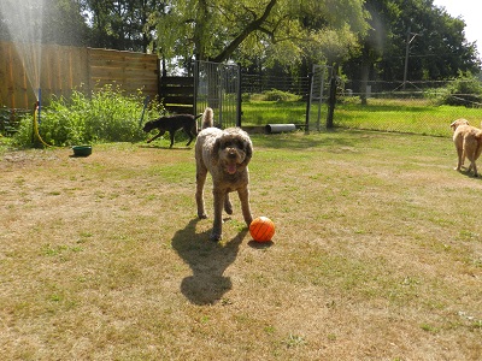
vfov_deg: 44.2
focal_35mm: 32
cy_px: 180
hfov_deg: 56.8
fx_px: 446
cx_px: 241
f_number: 3.7
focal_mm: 5.6
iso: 160
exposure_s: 1/800
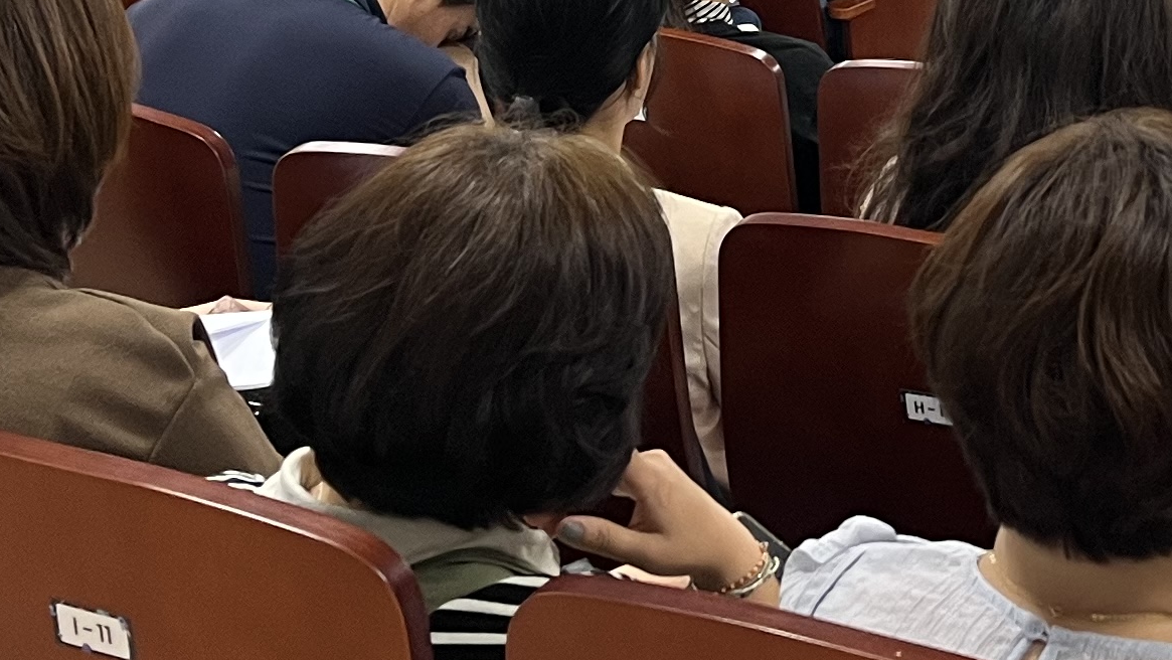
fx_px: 3046
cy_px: -363
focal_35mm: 98
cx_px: 993
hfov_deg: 21.4
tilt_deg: -7.2
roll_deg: -1.6
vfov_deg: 11.8
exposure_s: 1/60
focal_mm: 5.1
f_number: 1.6
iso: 80
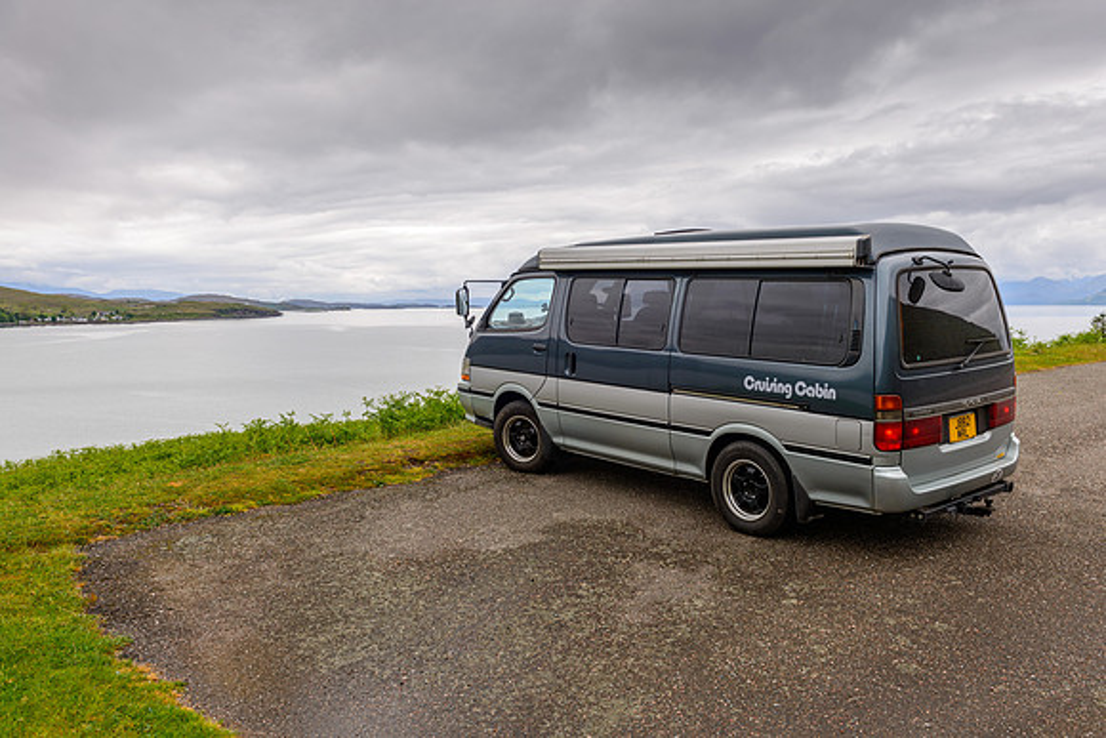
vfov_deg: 43.8
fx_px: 917
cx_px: 589
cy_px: 393
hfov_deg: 62.1
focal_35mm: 30
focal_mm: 28
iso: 100
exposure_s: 1/200
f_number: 7.1
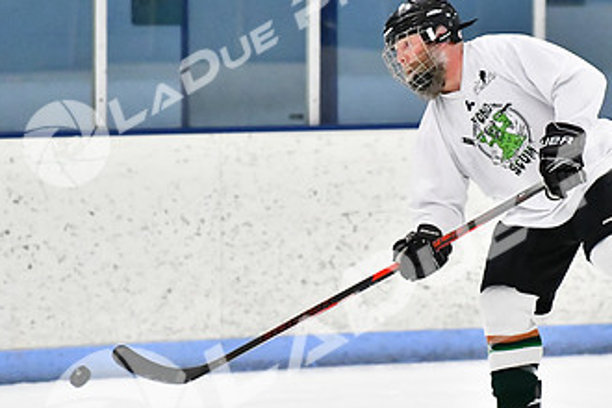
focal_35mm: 528
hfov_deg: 3.9
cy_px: 240
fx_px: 8975
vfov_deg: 2.6
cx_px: 453
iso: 6400
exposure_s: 1/1250
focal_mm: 200
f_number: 3.2
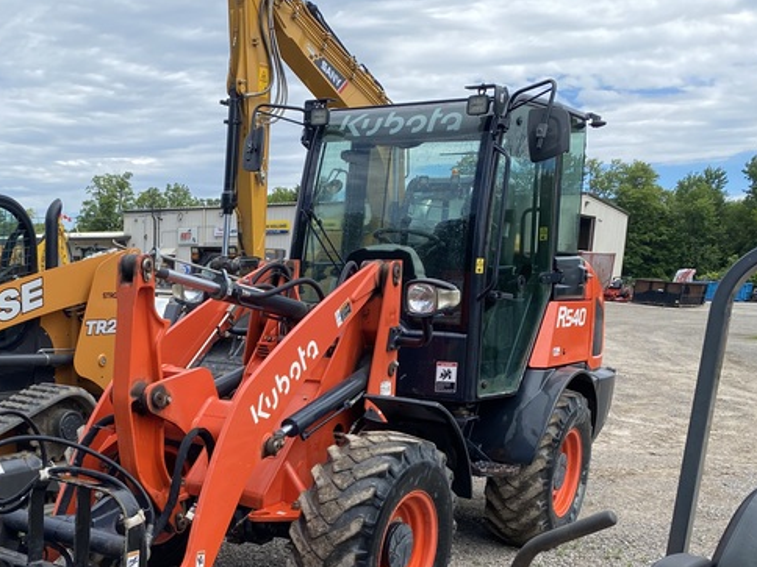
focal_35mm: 43
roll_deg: -0.8
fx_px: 940
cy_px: 467
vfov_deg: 32.5
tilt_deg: -10.8
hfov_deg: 41.9
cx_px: 152
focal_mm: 4.25
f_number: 1.8
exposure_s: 1/1218
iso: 32
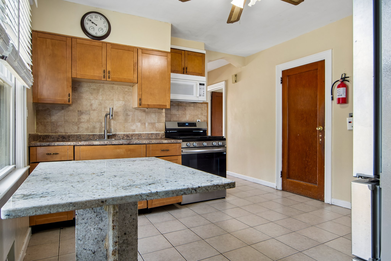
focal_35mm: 21
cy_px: 130
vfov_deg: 59.5
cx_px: 196
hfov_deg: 81.2
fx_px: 228
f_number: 9
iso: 100
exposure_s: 1/4
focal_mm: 14
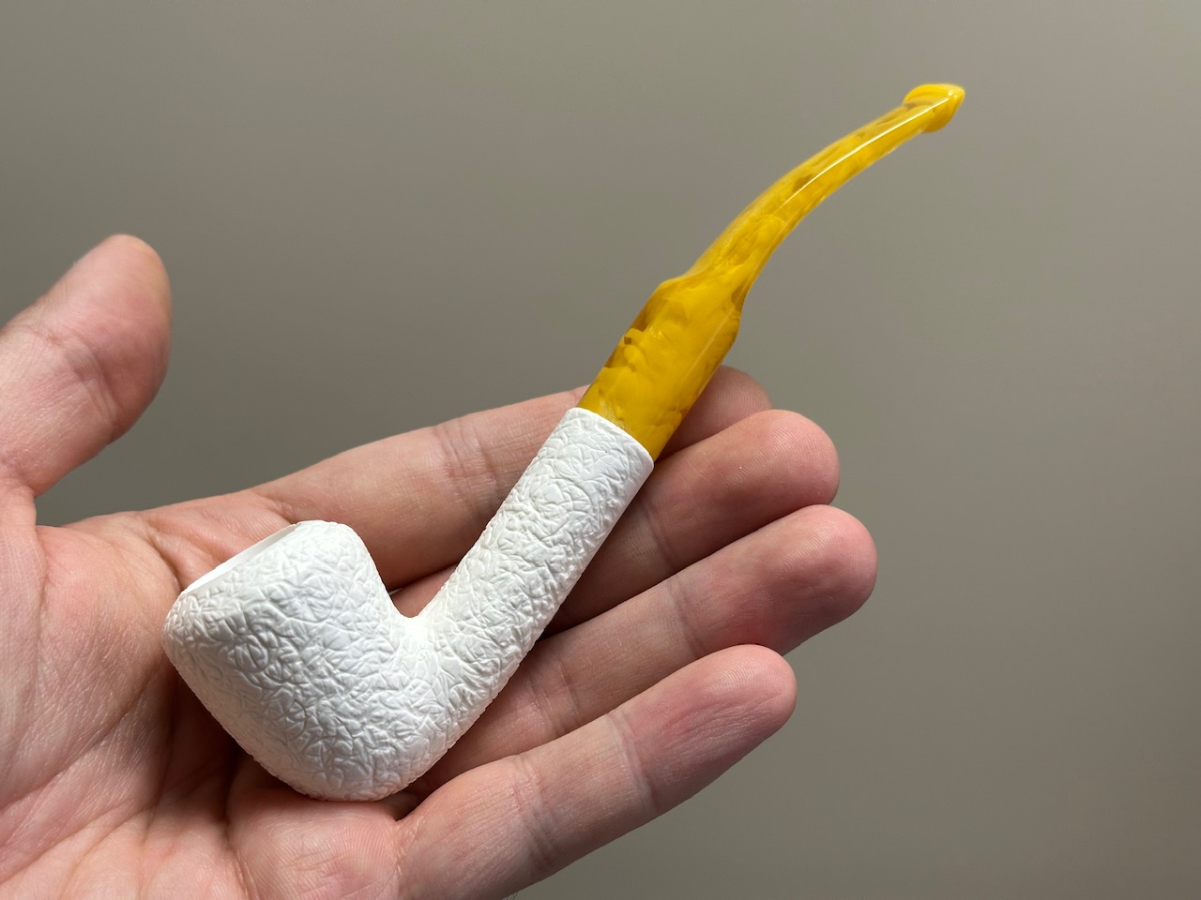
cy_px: 450
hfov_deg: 39.7
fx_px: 1665
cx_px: 600
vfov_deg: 30.3
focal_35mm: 48
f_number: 1.78
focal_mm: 6.86
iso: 80
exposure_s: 1/121
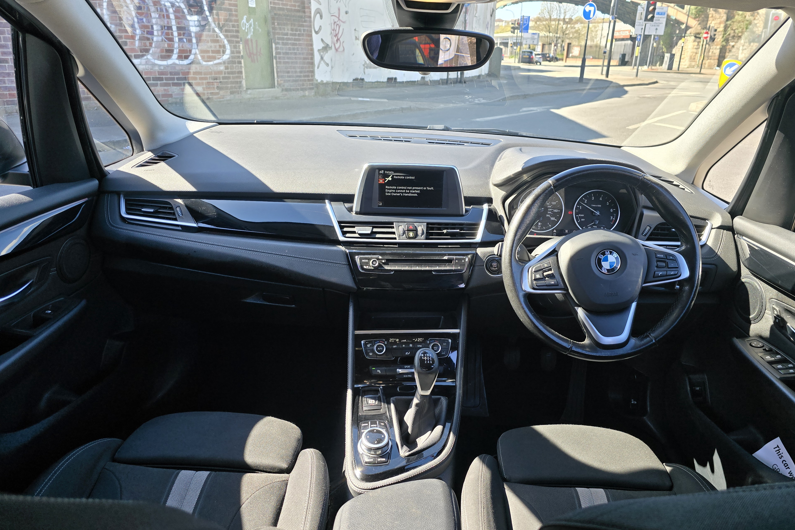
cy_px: 273
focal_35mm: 25
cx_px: 404
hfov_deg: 71.5
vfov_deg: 51.3
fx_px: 552
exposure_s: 1/180
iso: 40
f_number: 1.7
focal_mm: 6.3
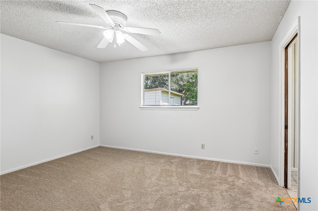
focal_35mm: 17
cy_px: 106
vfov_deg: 70.4
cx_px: 159
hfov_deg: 93.3
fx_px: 150
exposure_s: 1/20
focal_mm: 17
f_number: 8
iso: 400
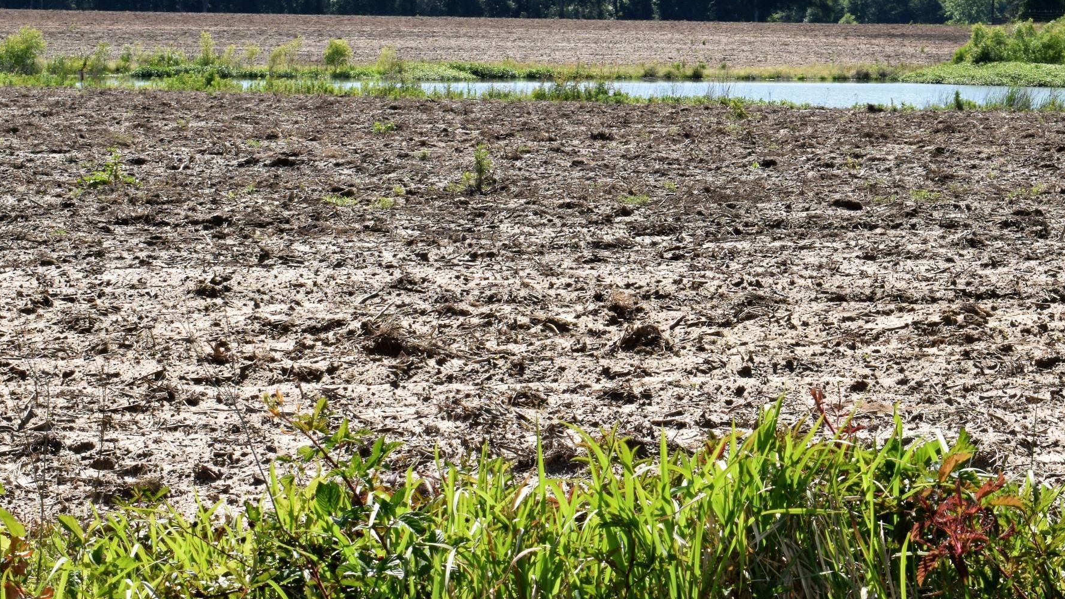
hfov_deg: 16.8
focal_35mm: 128
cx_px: 613
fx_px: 3614
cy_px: 74
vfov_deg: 9.4
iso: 500
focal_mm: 48
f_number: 20
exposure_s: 1/200
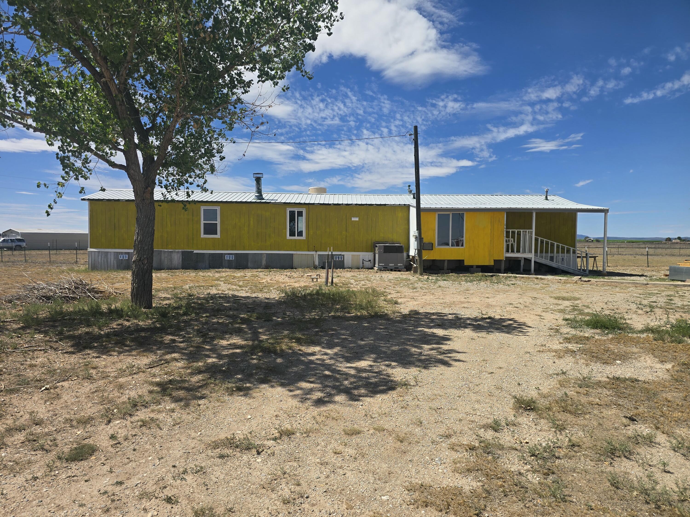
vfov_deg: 58.9
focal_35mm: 23
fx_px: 458
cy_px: 258
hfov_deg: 73.9
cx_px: 345
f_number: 1.7
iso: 12
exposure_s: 1/1044
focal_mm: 6.3
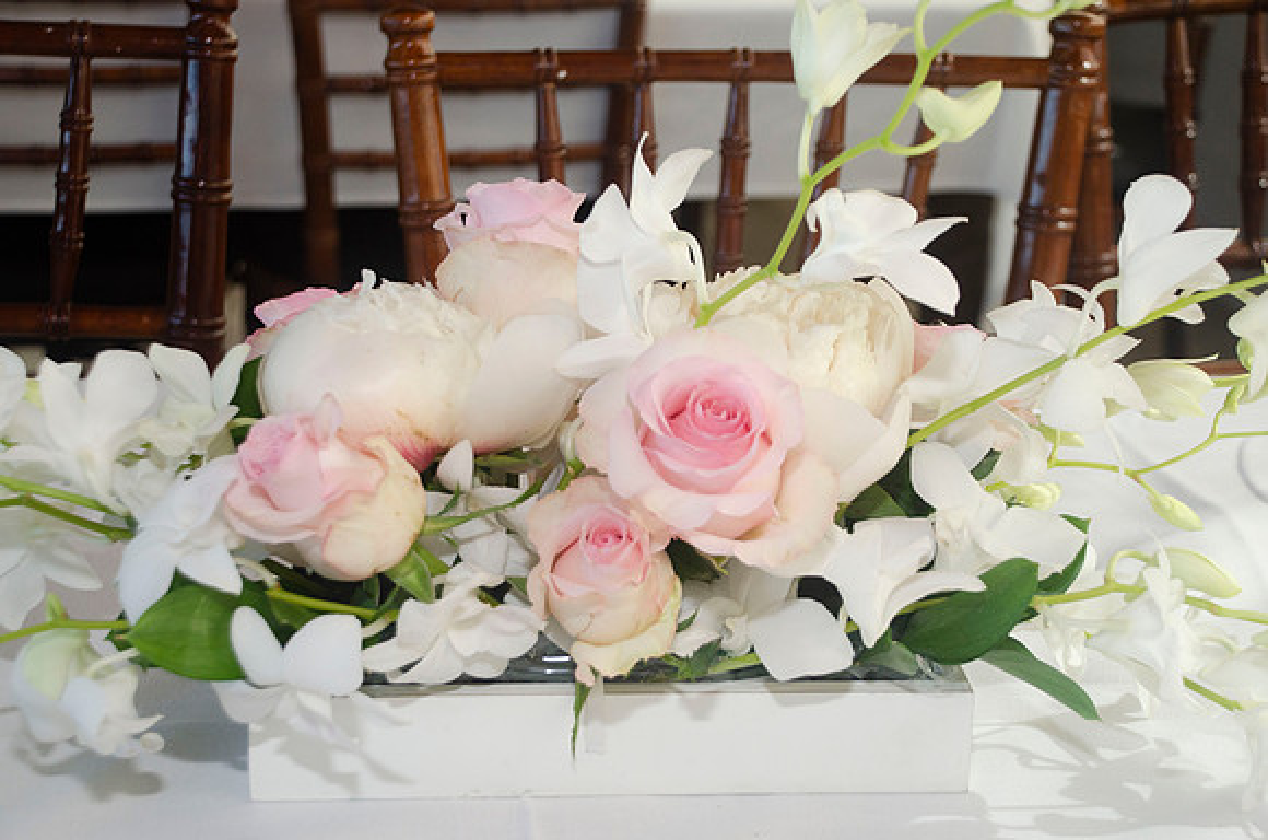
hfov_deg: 28.1
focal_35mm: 72
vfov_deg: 18.8
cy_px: 420
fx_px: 2530
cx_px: 634
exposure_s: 1/250
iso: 400
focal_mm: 48
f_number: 5.6
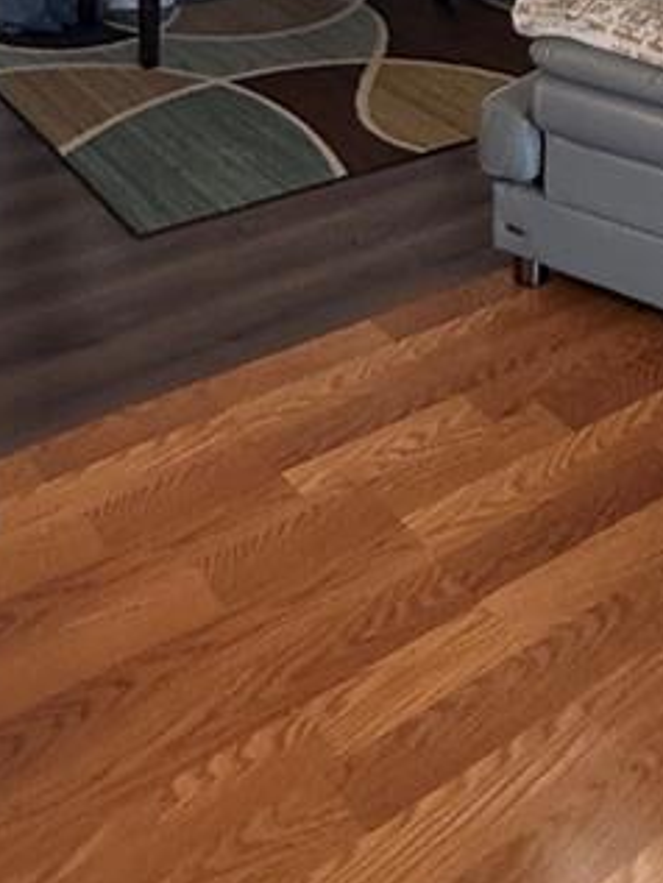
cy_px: -357
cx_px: 510
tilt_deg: -2.2
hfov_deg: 27.1
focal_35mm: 53
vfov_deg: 27.7
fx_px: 1353
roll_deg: -0.7
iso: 250
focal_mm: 2.22
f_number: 2.2
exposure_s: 1/60
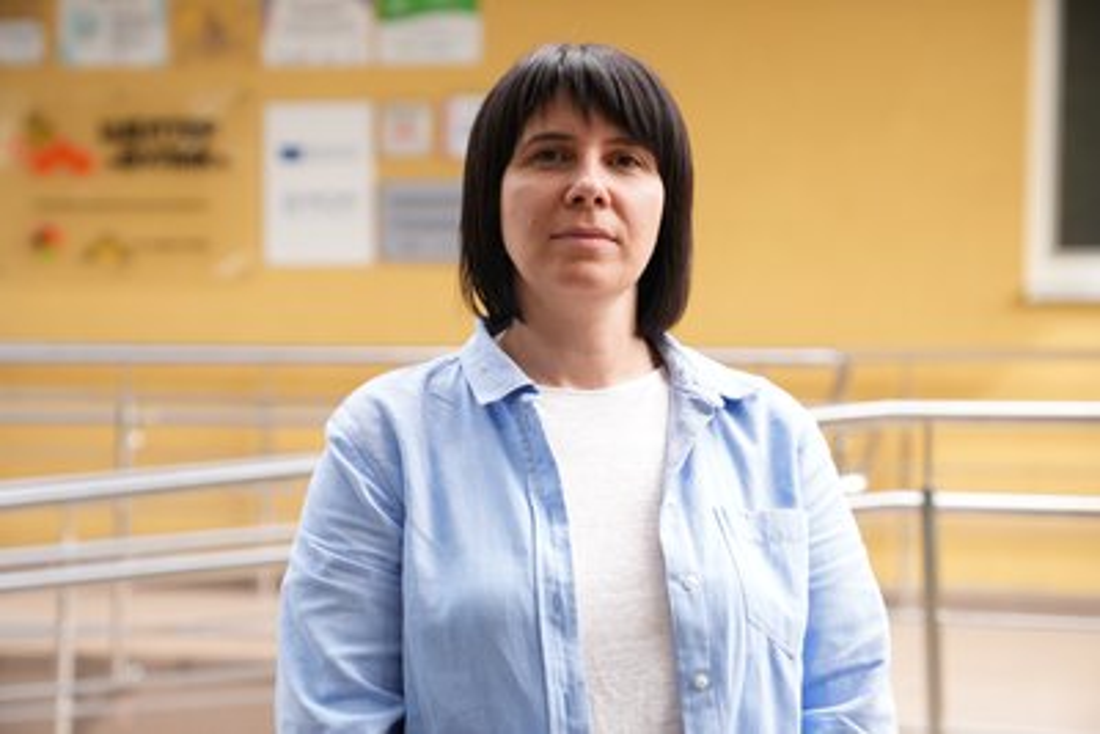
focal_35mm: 67
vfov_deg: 20.3
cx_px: 550
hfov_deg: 30.1
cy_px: 367
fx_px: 2048
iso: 160
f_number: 3.2
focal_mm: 67
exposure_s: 1/160
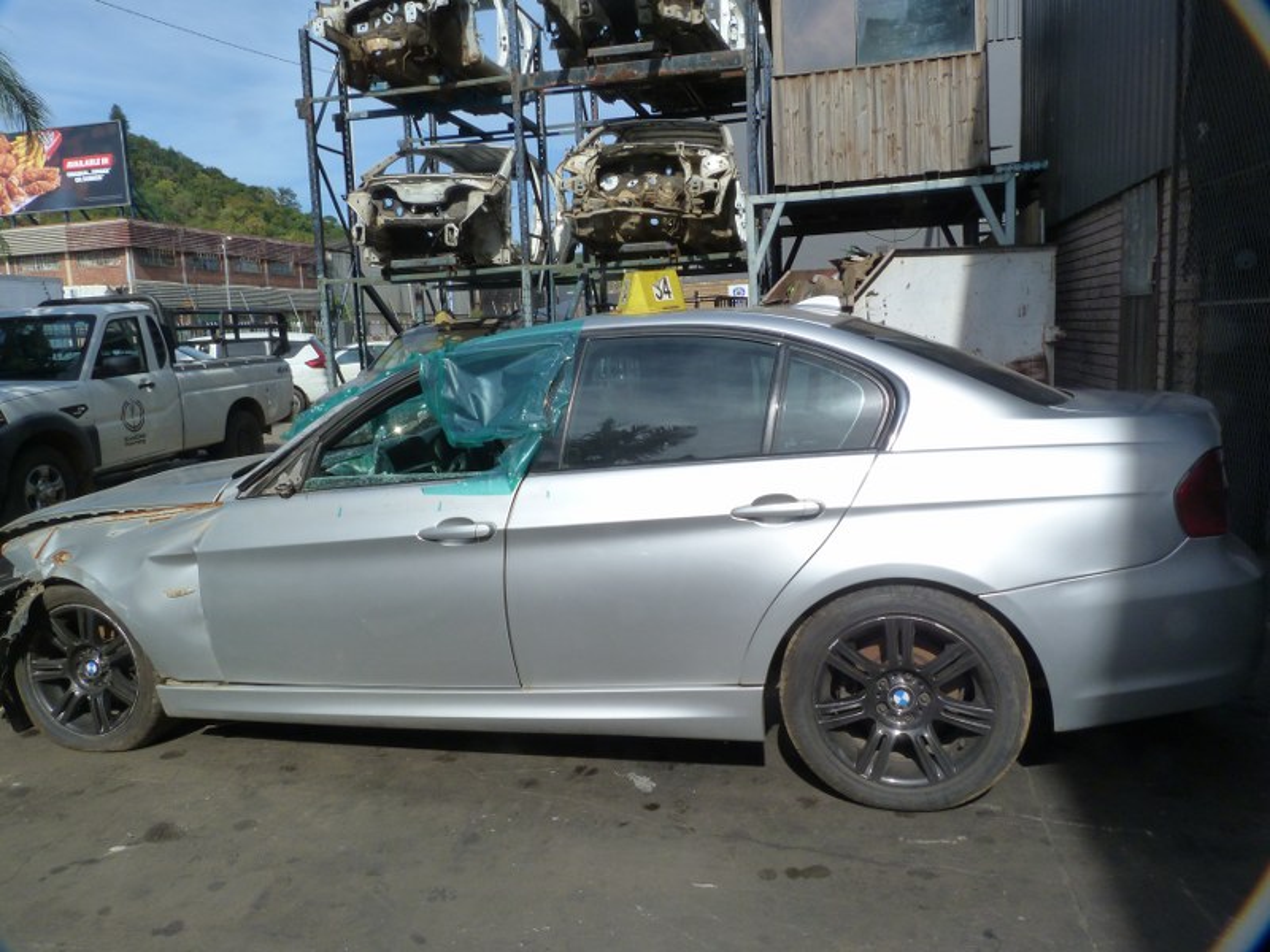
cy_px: 476
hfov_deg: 69.4
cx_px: 635
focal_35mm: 25
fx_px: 917
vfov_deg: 54.9
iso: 125
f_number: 5.6
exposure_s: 1/400
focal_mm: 4.5
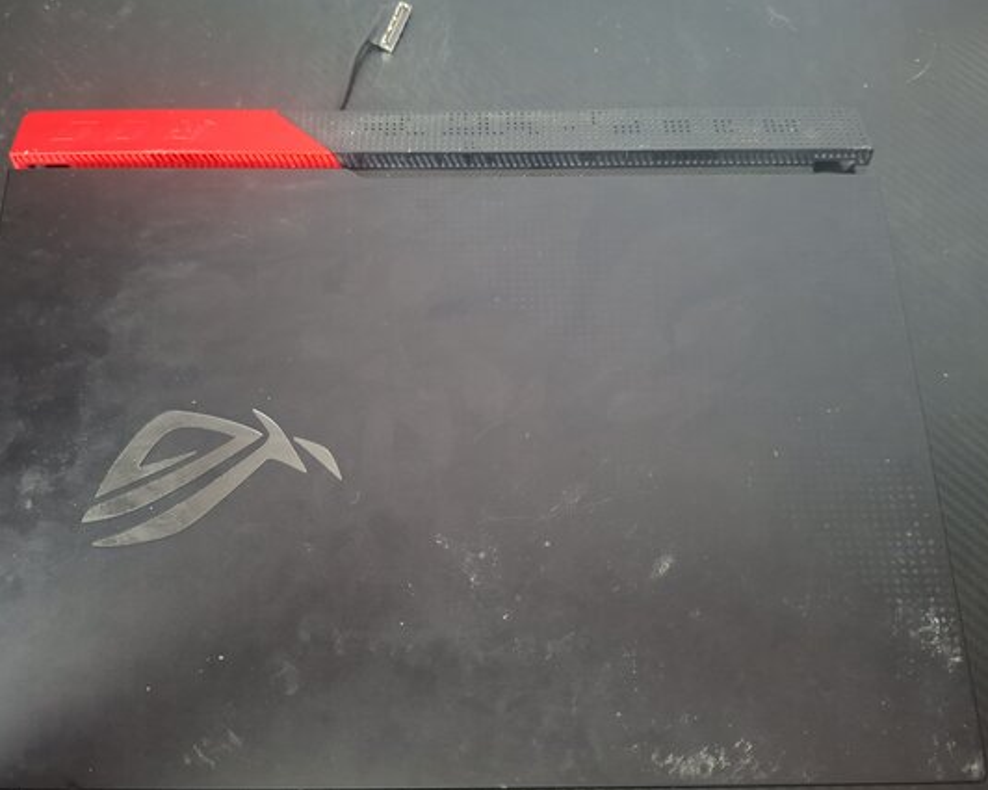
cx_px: 459
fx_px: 731
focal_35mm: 25
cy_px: 381
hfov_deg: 68.0
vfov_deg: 56.7
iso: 640
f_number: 1.8
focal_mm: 5.54
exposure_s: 1/25
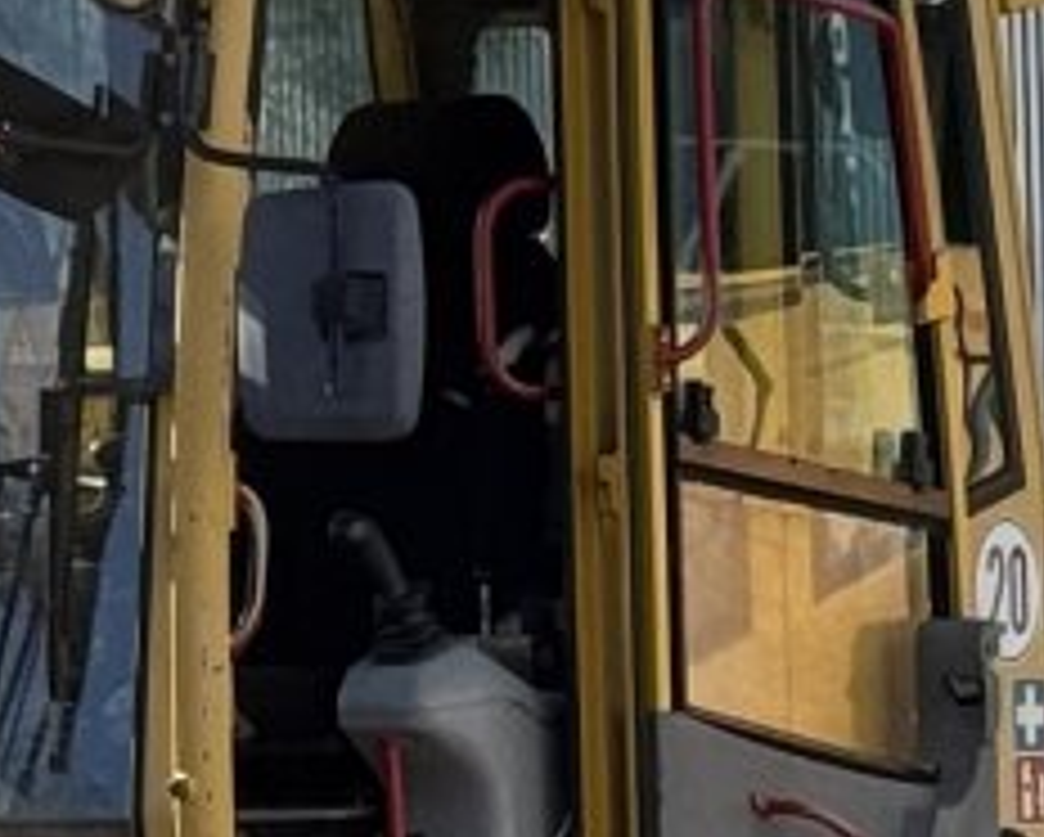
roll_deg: -0.2
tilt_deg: +6.7
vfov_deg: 4.8
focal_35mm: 323
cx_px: -806
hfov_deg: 5.9
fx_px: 9989
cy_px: -198
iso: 64
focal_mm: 6.76
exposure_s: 1/4329
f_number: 1.78
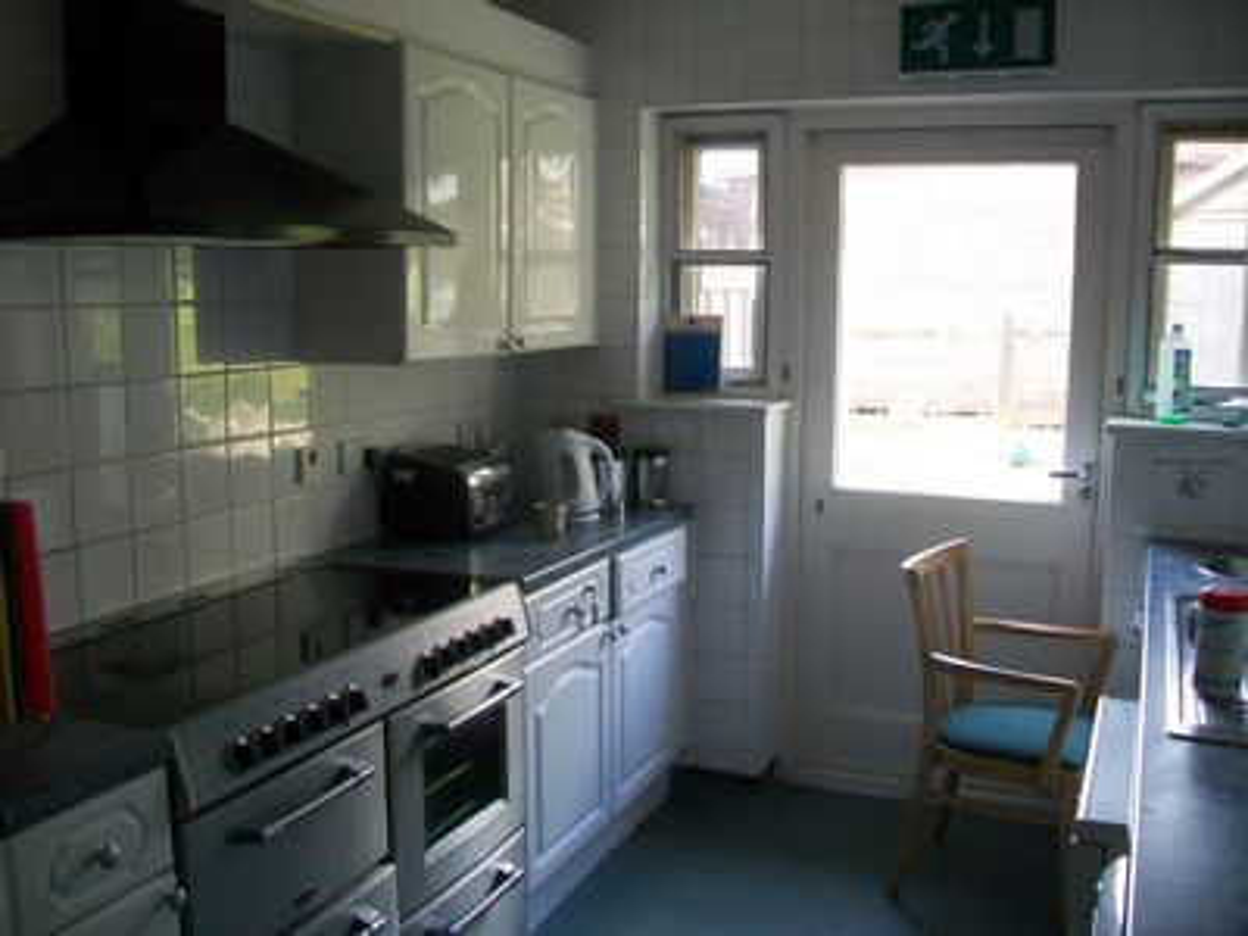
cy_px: 468
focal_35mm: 34
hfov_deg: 54.0
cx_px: 624
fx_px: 1226
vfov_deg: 41.8
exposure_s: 1/60
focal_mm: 6.1
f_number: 2.7
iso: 160
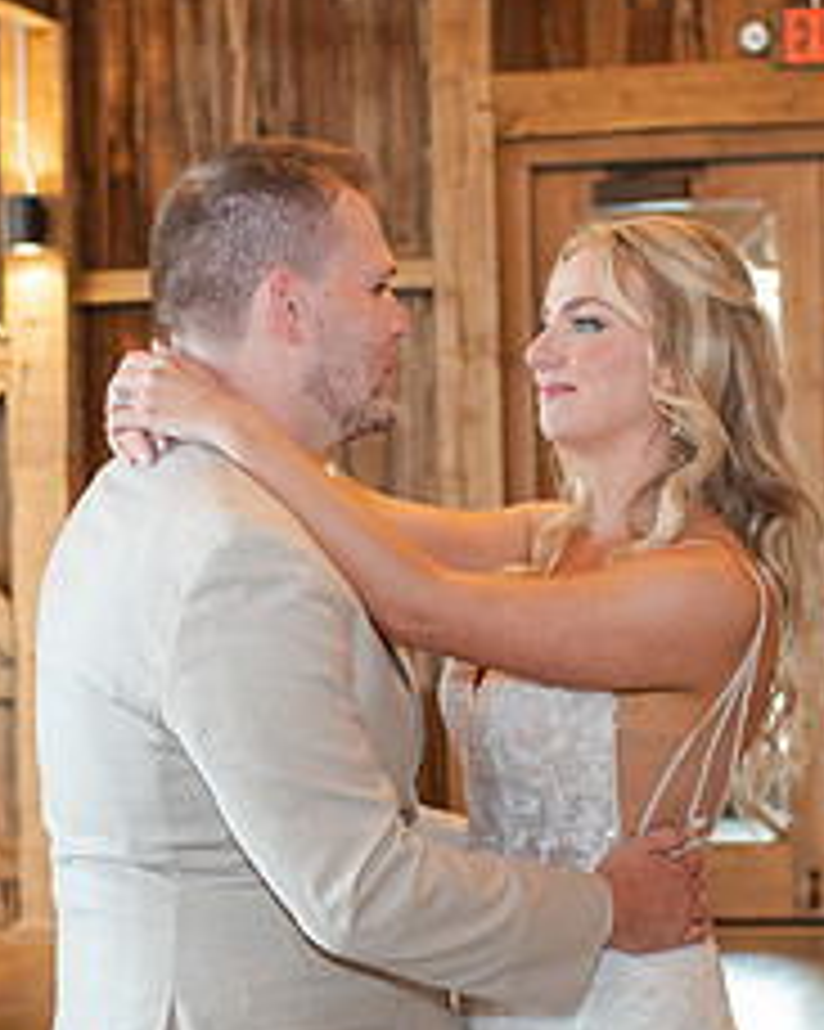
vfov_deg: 19.1
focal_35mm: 100
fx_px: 3050
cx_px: 309
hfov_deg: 15.4
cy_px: 767
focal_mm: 35
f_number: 3.2
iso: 1000
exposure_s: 1/200
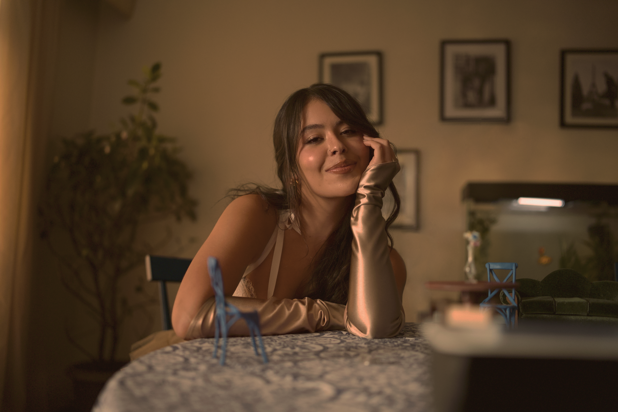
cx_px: 309
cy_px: 206
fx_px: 601
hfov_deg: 54.4
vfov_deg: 37.9
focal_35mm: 35
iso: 1250
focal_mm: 35
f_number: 1.6
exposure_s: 1/160
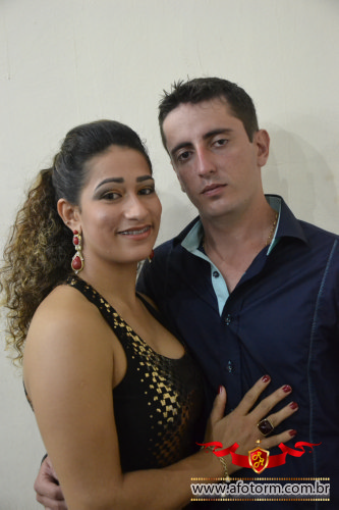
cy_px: 255
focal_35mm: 48
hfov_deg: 28.1
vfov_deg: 41.1
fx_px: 678
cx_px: 170
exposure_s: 1/25
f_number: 4.5
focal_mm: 32
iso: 3200
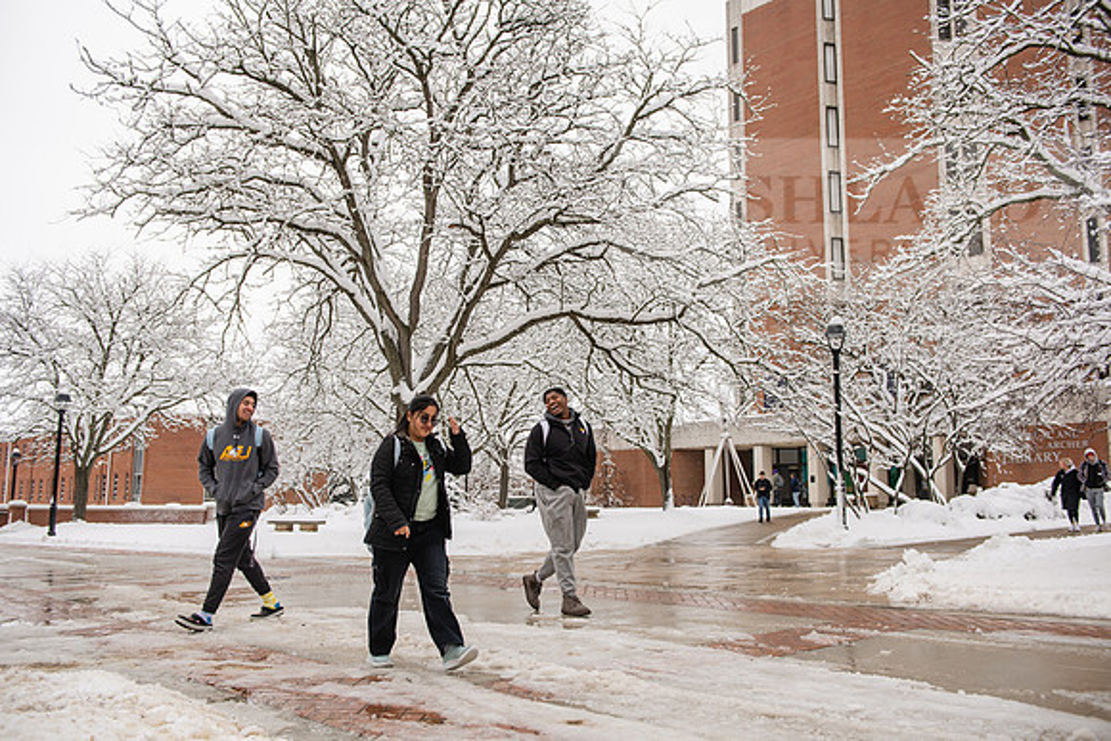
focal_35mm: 32
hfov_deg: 58.7
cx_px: 556
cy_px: 370
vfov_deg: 41.1
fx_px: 988
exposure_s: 1/500
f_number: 4
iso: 160
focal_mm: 32
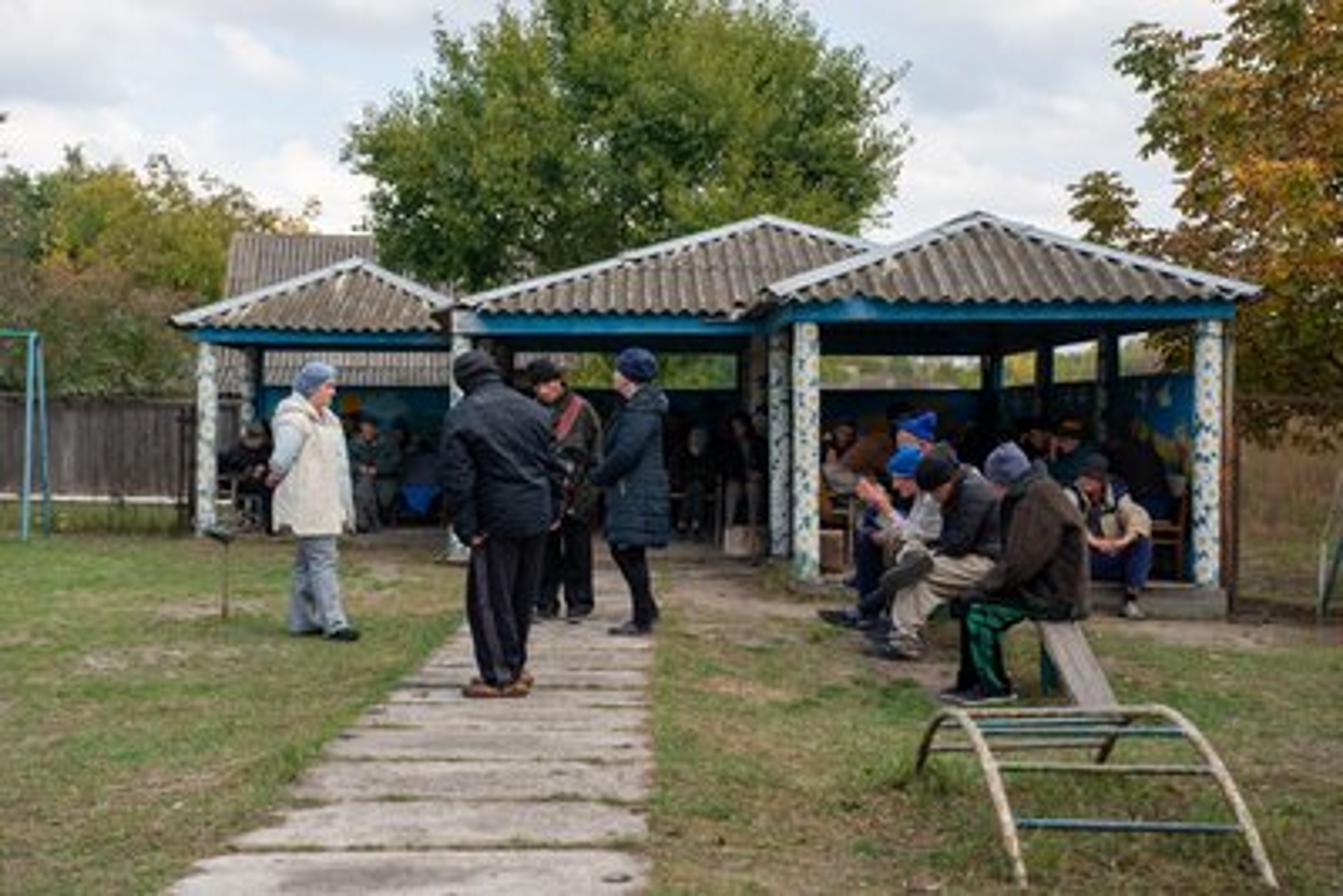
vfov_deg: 25.5
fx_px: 1984
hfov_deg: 37.4
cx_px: 625
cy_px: 419
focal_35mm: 53
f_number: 4
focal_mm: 48
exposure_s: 1/160
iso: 640
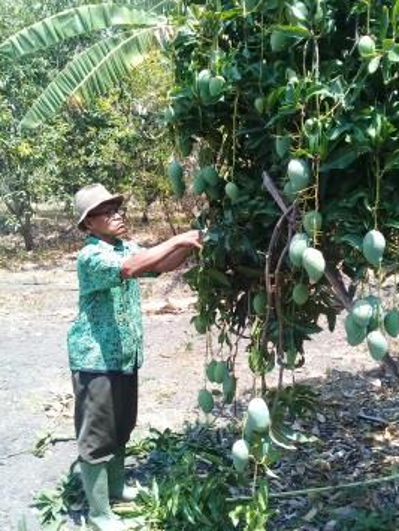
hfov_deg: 36.6
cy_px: 271
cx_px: 248
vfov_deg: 47.9
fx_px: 599
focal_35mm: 39
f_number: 2.2
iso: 50
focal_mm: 3.3
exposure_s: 1/280
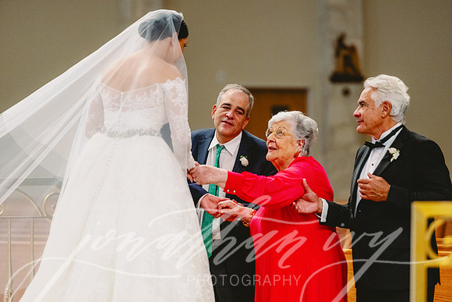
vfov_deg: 6.9
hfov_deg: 10.3
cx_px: 226
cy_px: 151
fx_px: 2512
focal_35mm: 200
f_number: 2.8
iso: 2500
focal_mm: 200
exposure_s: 1/320
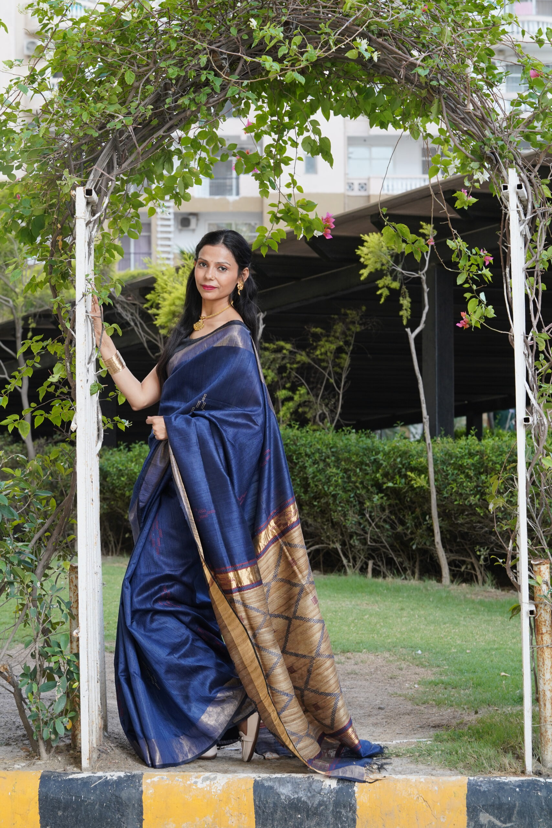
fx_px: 2070
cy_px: 414
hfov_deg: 15.2
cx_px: 276
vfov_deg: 22.6
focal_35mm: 90
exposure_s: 1/100
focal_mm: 90
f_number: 9
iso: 500
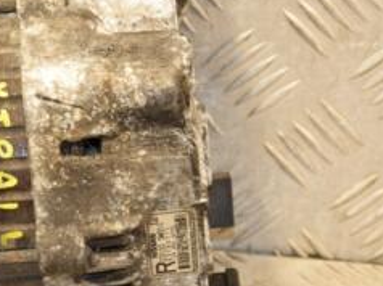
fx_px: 2819
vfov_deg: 5.8
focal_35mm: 255
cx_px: 98
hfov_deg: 7.8
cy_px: 159
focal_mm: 70
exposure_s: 1/160
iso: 800
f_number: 5.3
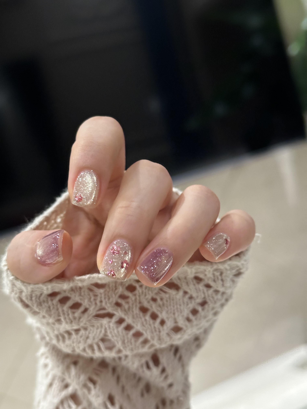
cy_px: 204
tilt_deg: -4.9
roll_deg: +15.6
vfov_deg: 39.7
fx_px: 568
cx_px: 154
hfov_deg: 30.3
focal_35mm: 48
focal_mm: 6.86
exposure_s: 1/30
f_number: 1.78
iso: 500
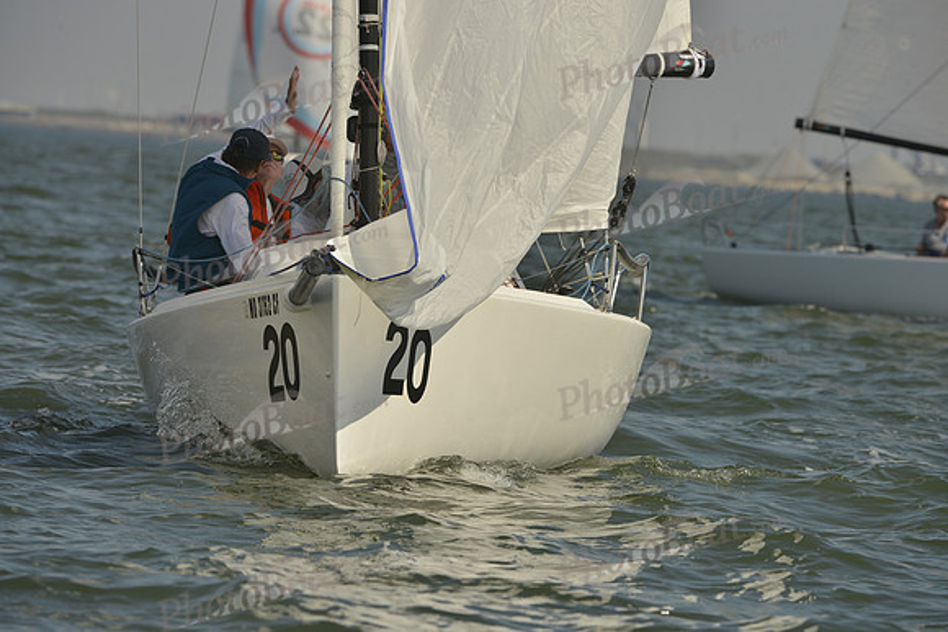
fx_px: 8955
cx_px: 474
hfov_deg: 6.1
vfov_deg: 4.0
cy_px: 316
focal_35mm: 340
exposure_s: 1/1250
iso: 280
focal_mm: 340
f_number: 10
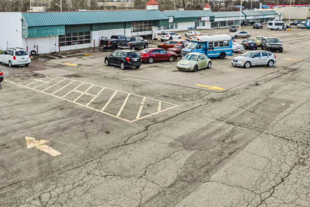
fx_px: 275
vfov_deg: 40.6
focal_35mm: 32
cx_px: 137
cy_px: 68
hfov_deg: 58.6
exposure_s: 1/2500
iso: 100
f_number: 2.8
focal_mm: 8.4
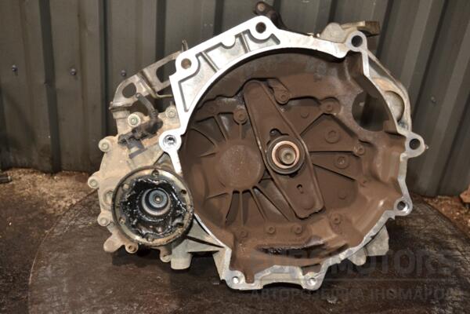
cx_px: 235
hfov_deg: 51.3
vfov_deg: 35.5
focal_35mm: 38
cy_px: 157
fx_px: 490
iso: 800
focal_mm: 25
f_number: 5
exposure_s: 1/60
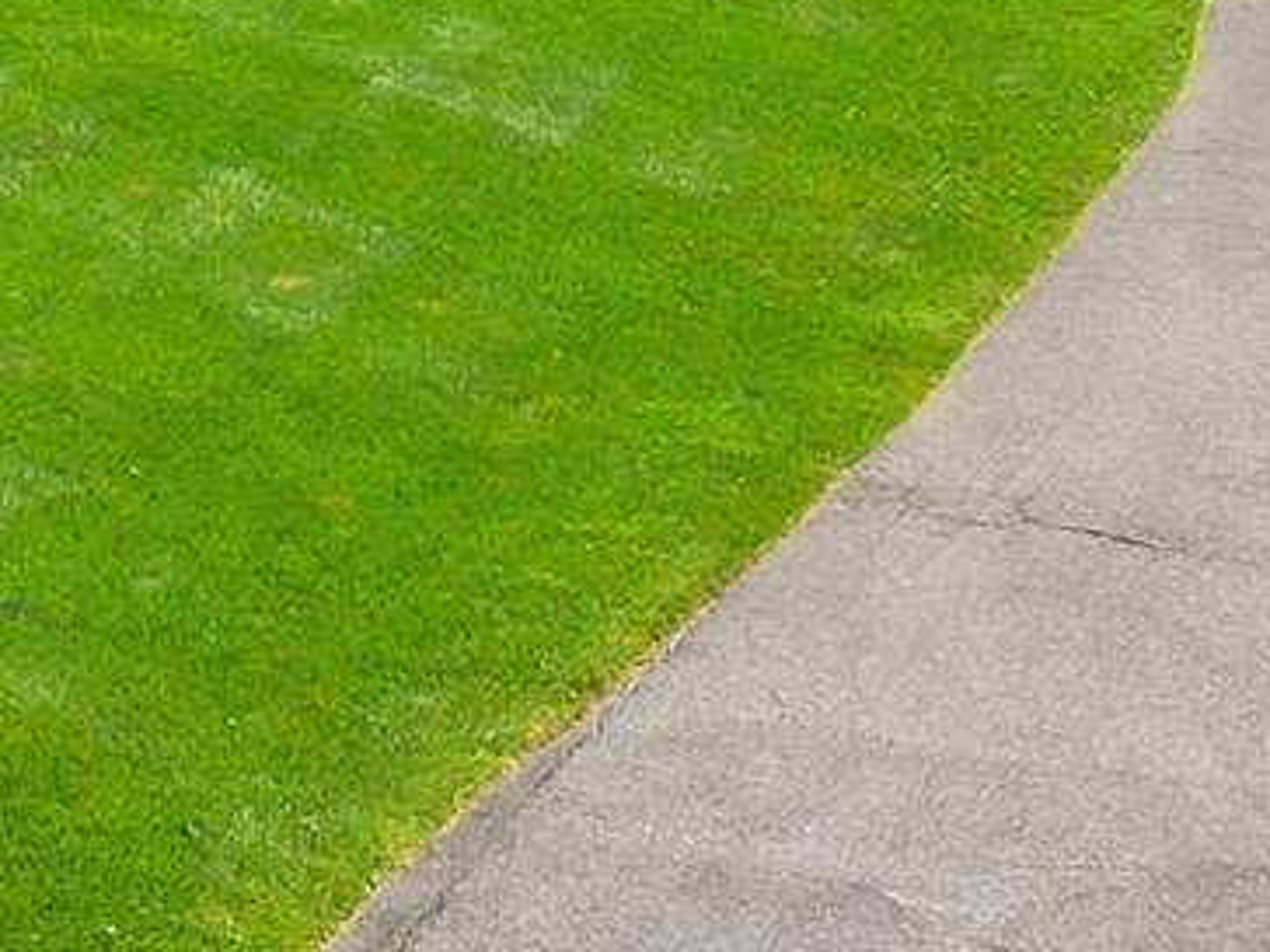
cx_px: -782
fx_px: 4953
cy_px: -694
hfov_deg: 13.5
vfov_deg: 10.4
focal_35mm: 135
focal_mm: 6.7
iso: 100
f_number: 1.7
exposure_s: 1/5000
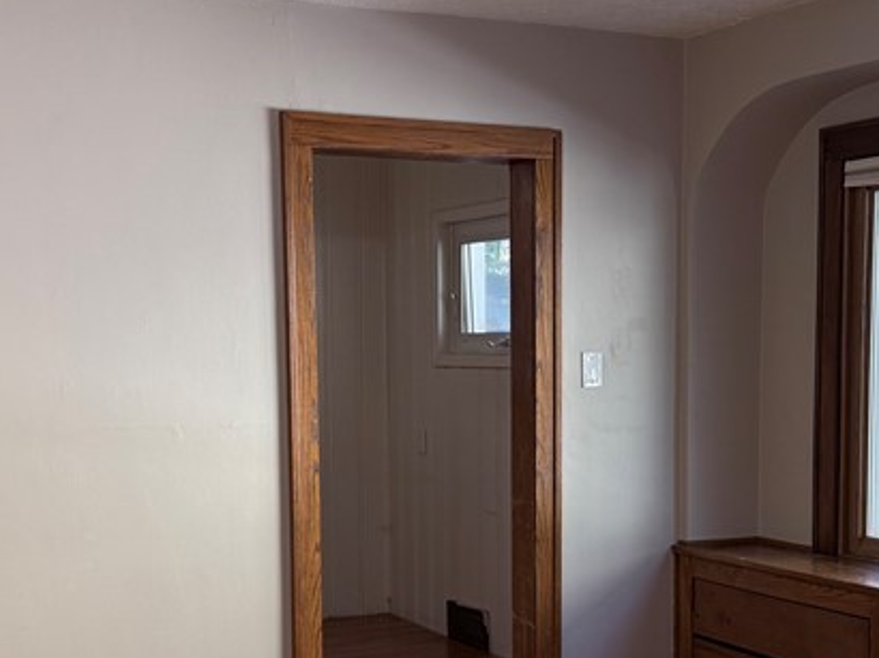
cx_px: 495
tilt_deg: -6.2
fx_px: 1523
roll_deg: +0.7
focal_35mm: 60
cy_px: 506
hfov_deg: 32.2
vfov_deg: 24.1
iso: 200
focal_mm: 6.76
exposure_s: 1/214
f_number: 1.78
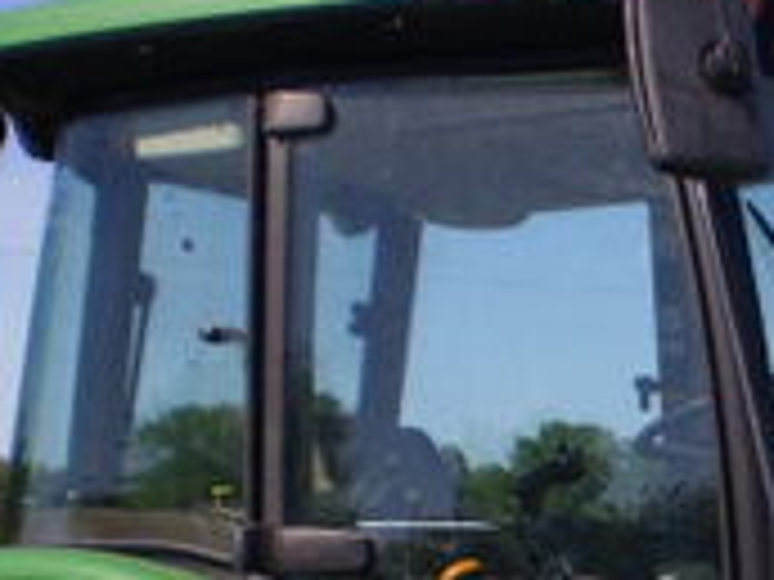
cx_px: 860
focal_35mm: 114
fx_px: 2549
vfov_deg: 12.5
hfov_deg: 16.7
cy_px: 778
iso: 64
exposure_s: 1/1000
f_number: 3.1
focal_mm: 6.3
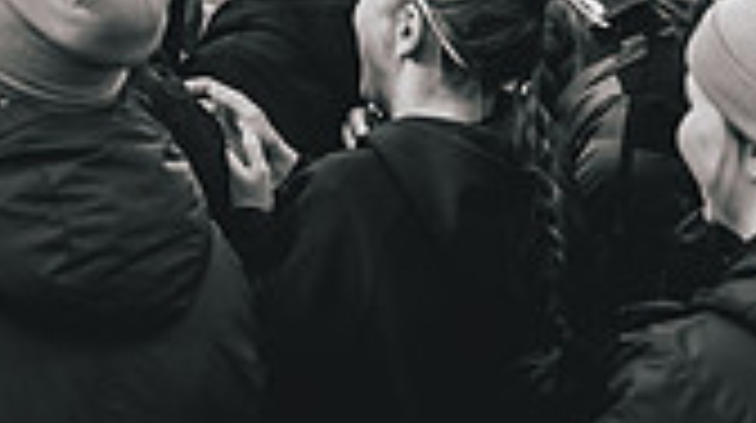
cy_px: -162
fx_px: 2663
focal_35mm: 133
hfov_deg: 15.4
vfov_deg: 8.9
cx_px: -214
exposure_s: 1/1600
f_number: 2.8
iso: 800
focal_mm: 35
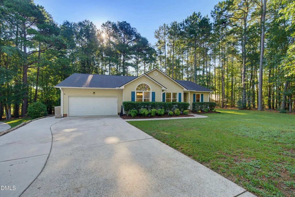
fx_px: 115
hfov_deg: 104.2
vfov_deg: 81.3
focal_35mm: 14
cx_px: 148
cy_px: 98
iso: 320
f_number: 7.1
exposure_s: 1/30
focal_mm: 14
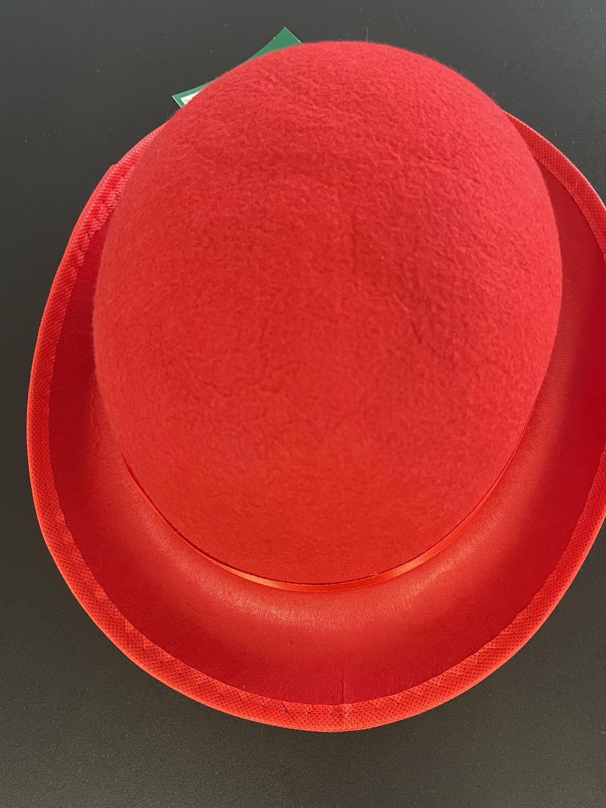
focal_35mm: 29
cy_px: 430
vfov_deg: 61.6
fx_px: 677
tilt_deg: -71.6
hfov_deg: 48.1
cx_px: 335
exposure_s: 1/33
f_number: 1.6
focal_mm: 4.2
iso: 500
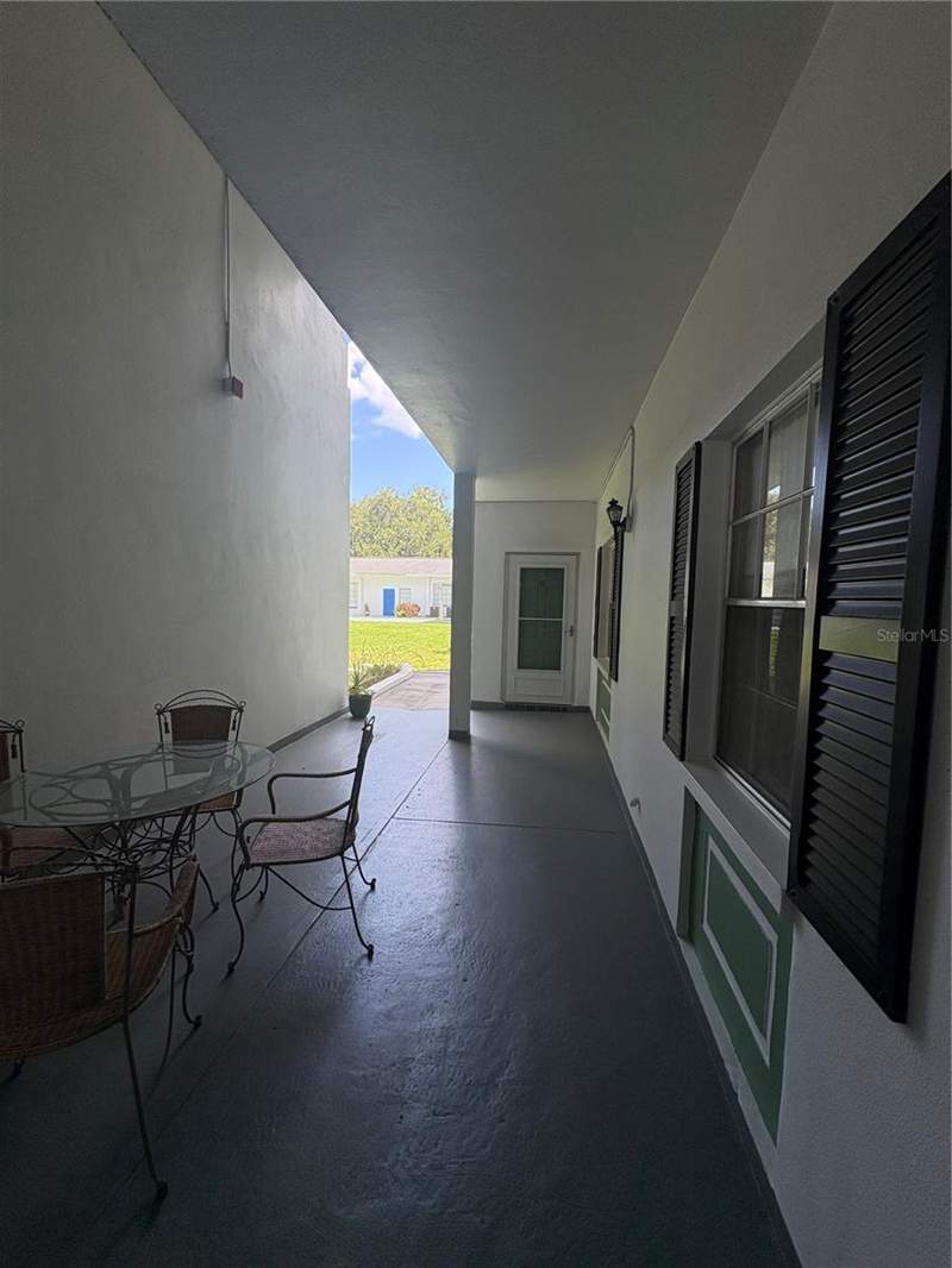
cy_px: 634
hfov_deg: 85.7
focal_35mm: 14
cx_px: 476
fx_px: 513
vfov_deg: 102.1
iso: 64
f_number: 2.2
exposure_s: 1/373
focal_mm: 2.22
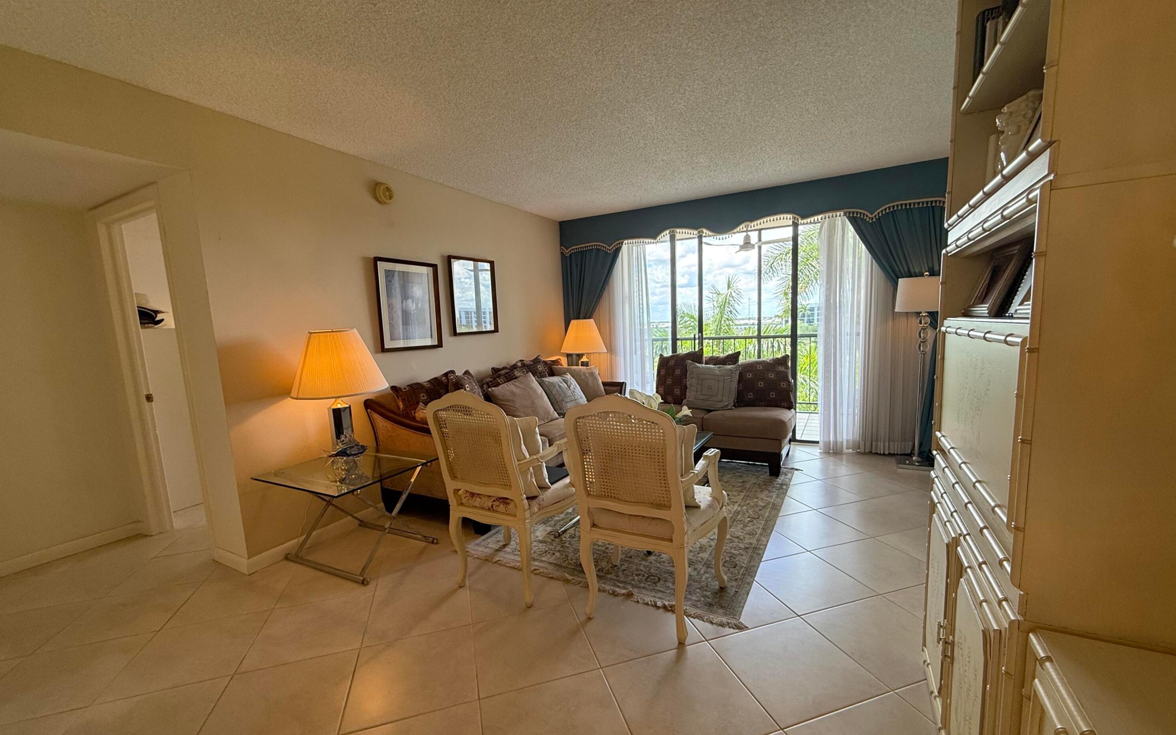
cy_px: 390
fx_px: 481
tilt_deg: -7.2
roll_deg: +2.6
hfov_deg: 101.5
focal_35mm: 15
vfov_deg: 74.7
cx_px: 594
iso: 100
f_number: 2.2
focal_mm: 2.22
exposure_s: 1/120
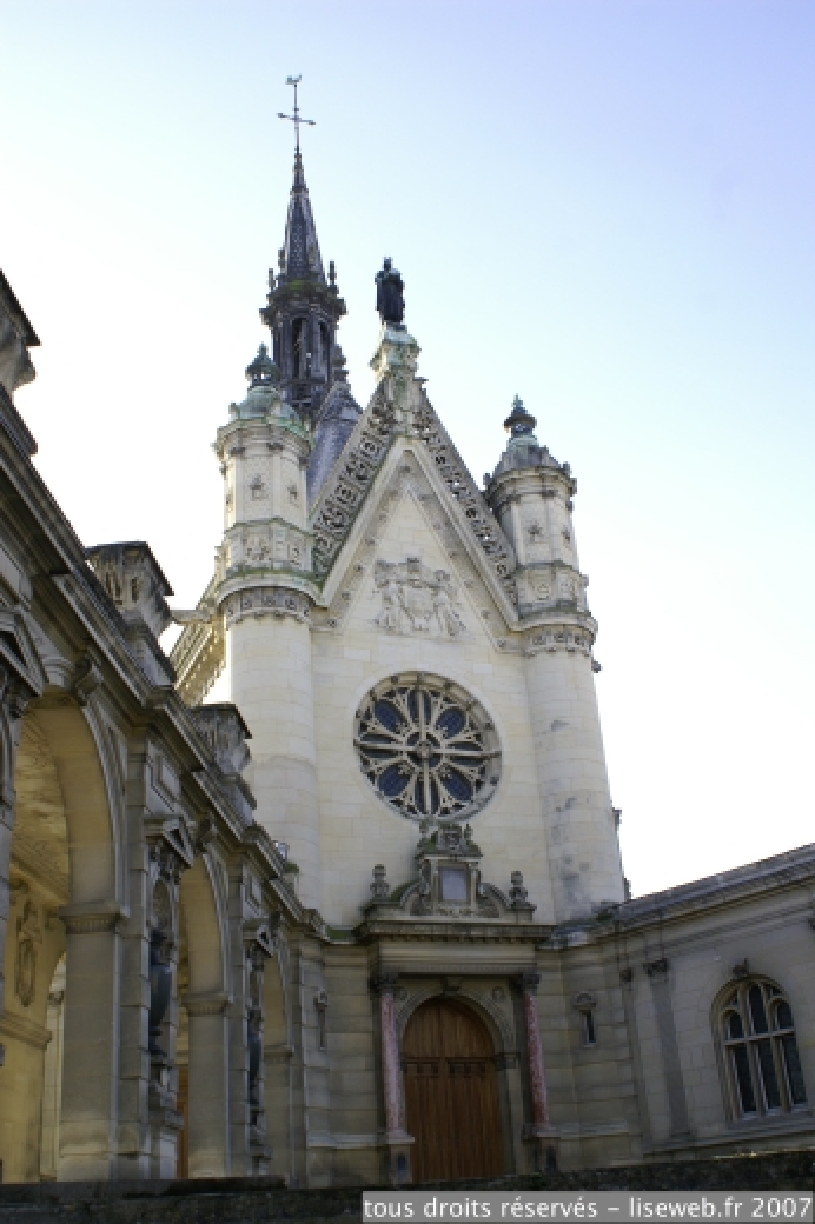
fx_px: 1224
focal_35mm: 36
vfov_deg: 53.2
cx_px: 408
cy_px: 612
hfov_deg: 36.8
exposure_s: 1/80
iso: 100
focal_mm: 24
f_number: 8
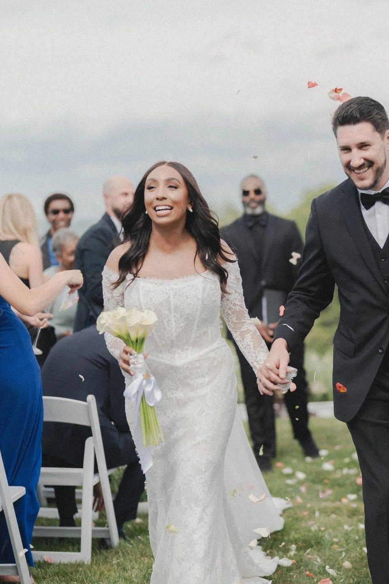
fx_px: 1476
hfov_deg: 14.9
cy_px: 331
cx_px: 299
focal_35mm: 91
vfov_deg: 22.4
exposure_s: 1/5000
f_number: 1.2
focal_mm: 50
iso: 125
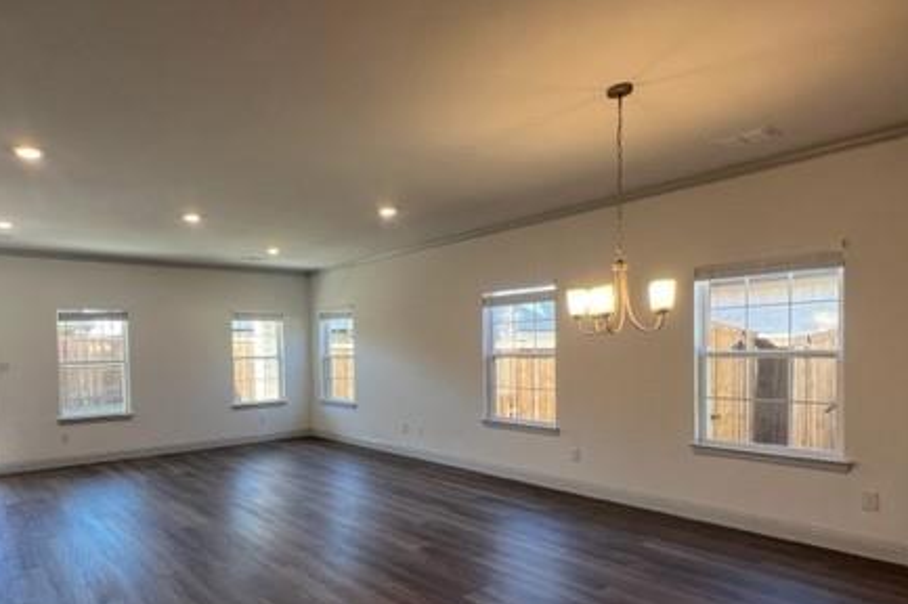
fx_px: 504
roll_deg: +1.9
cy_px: 363
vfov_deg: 61.3
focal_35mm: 20
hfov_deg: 82.0
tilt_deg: -0.8
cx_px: 325
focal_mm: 1.57
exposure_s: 1/120
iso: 80
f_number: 1.8
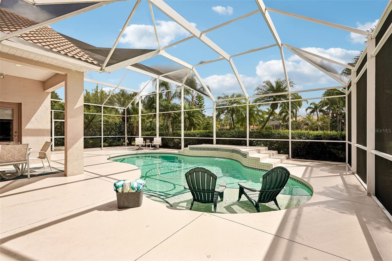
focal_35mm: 16
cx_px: 196
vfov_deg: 73.7
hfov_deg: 96.7
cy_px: 130
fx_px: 174
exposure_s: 1/1000
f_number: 8
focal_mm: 16
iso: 400
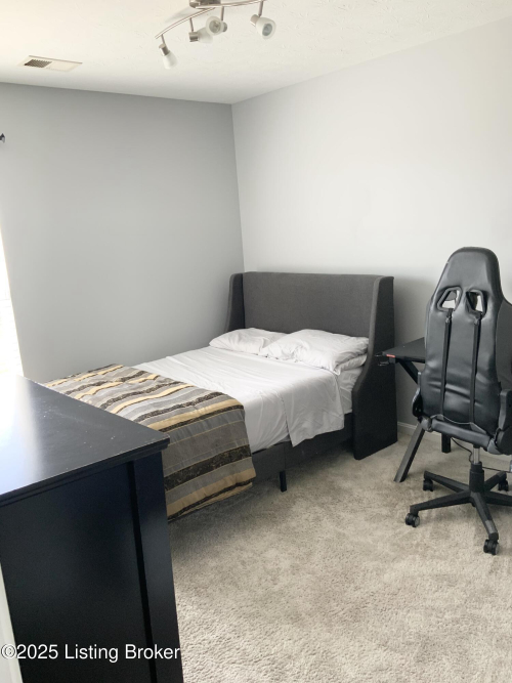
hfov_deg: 48.2
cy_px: 342
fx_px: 572
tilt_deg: -11.5
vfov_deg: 61.7
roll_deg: +4.9
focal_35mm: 29
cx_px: 256
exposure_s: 1/60
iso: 40
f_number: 1.8
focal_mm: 3
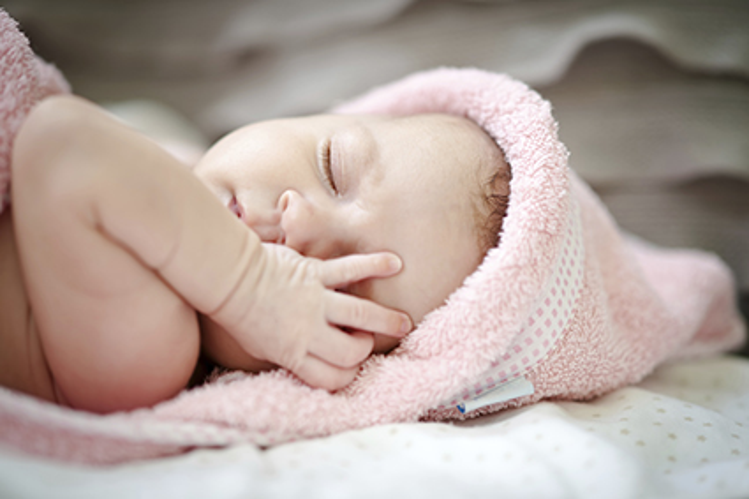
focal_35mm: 135
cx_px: 374
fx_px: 2808
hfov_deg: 15.2
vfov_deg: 10.2
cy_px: 250
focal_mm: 135
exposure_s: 1/160
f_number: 2
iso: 400
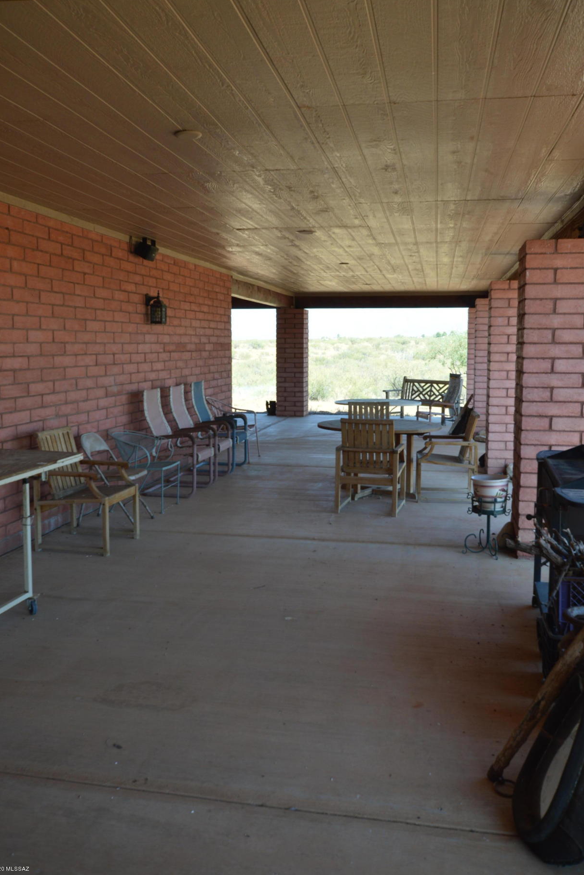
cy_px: 417
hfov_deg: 40.0
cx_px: 304
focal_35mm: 33
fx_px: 803
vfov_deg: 57.2
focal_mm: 20
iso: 160
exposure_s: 1/125
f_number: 5.6
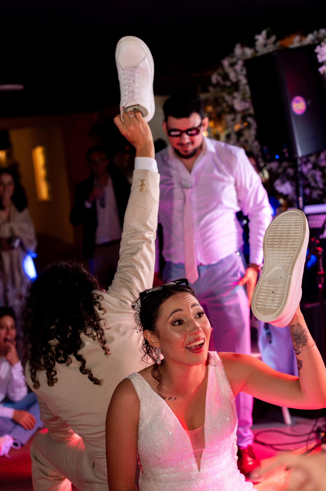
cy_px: 246
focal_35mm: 50
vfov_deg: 39.6
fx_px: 680
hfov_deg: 27.0
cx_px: 163
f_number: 2.5
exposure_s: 1/200
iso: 1000
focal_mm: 50
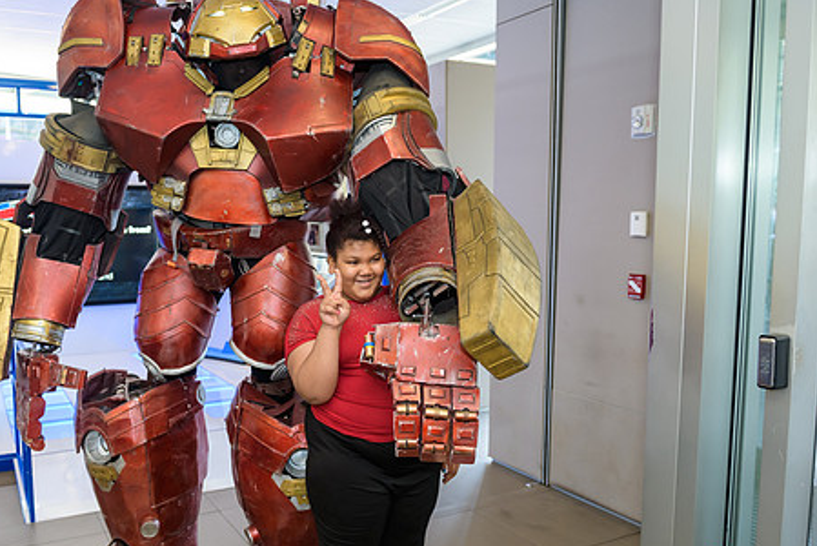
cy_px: 292
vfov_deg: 42.4
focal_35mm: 31
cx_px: 315
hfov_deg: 59.6
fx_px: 704
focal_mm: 24
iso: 800
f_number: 3.2
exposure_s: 1/125
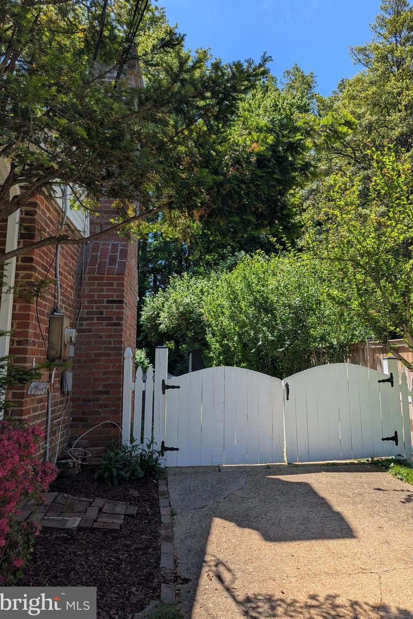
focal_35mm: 26
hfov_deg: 49.4
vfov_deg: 69.4
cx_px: 234
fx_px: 447
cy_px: 299
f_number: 1.85
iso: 48
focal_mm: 6.81
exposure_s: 1/1595
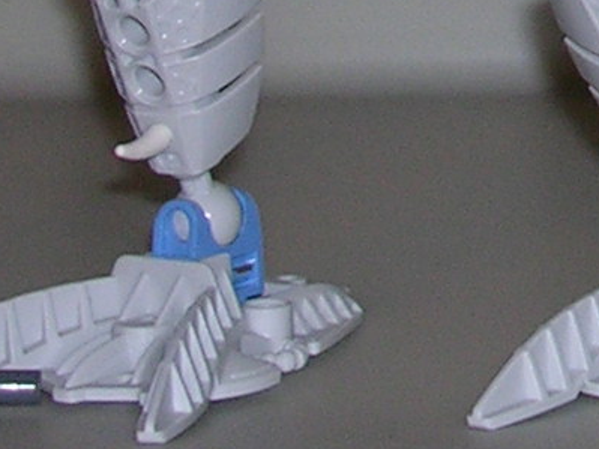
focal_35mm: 195
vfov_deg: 7.3
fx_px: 3373
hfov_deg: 9.8
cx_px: 932
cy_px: -487
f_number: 2.8
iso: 50
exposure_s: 1/60.1
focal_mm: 5.8
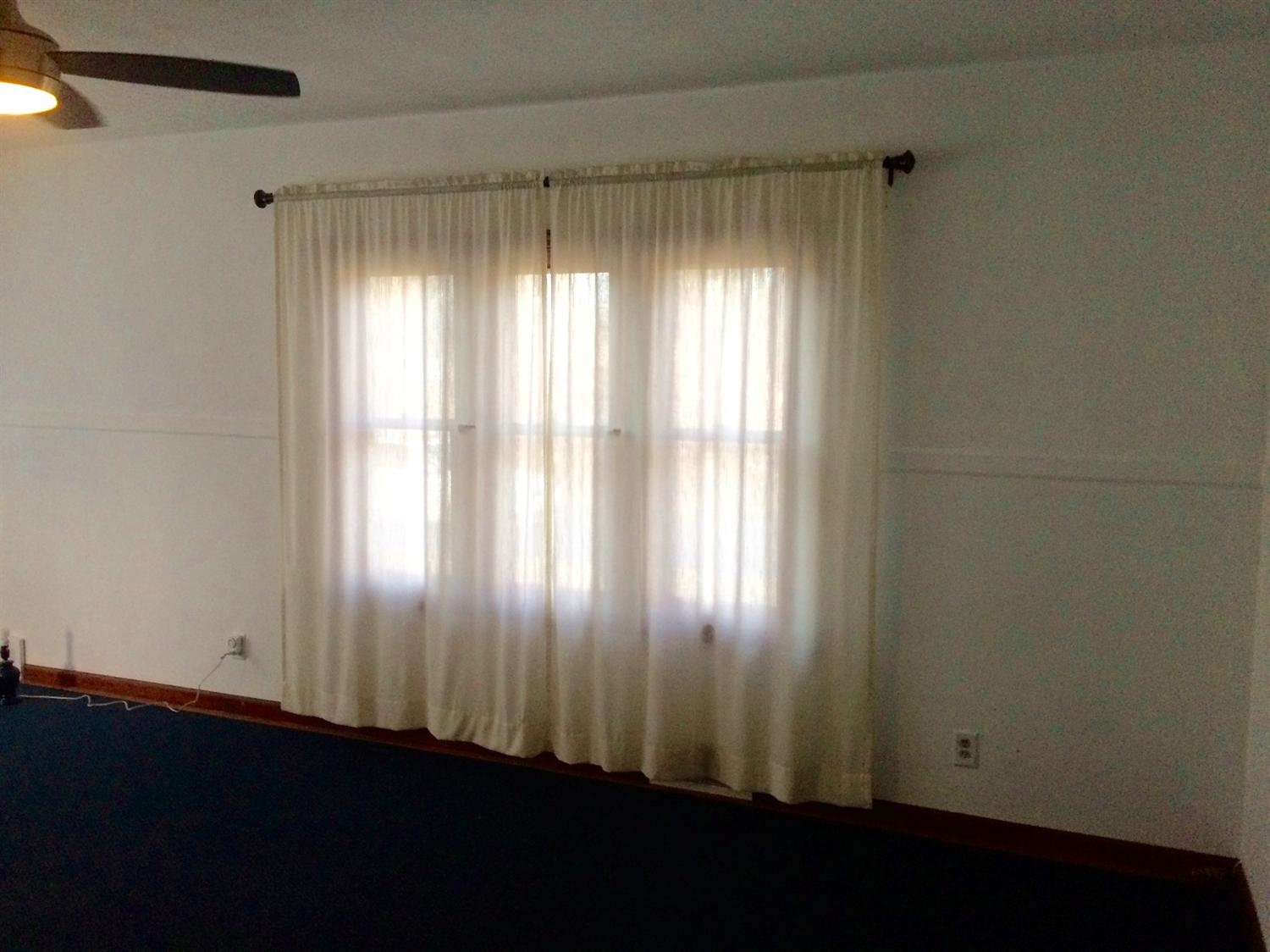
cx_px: 635
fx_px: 1064
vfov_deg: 48.2
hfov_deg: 61.7
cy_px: 476
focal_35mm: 29
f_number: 2.2
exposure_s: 1/30
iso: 64
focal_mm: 4.15
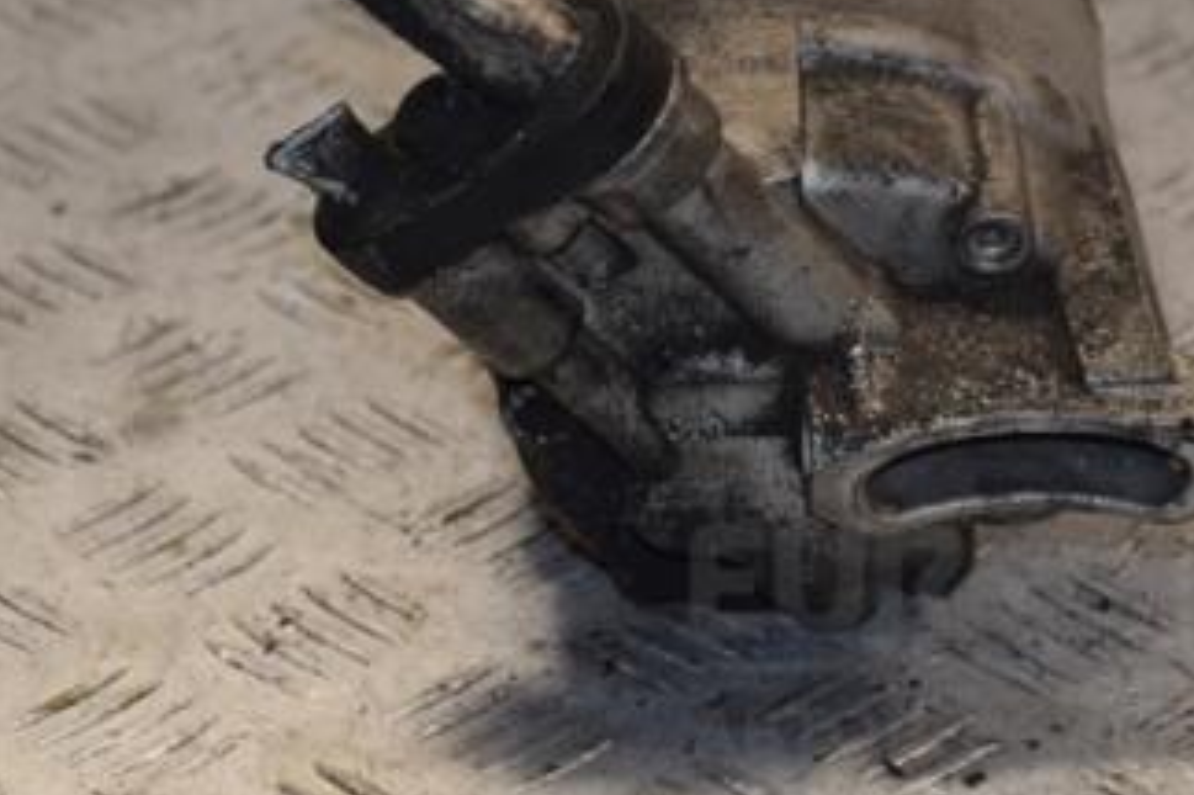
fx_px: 6926
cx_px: 621
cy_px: 89
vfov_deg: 6.6
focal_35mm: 209
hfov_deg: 9.9
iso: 800
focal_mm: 75
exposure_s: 1/200
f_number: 5.6
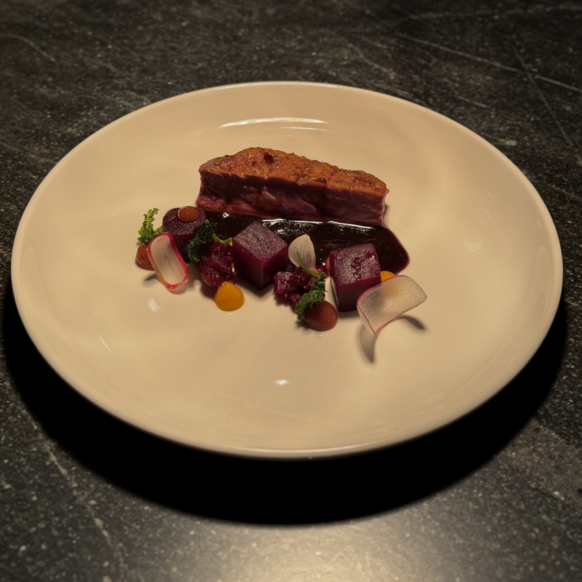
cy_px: 235
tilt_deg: -33.3
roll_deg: -1.1
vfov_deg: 30.0
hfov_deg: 30.0
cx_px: 290
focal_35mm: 57
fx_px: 1084
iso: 64
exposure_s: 1/439
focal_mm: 6.86
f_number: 1.78
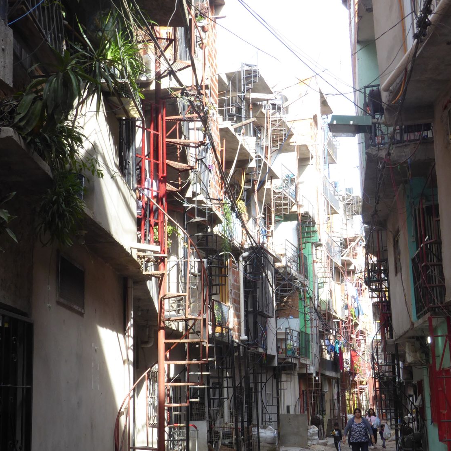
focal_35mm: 51
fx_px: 752
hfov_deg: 33.4
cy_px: 266
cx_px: 229
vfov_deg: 33.3
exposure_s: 1/60
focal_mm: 7.2
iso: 160
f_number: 7.1
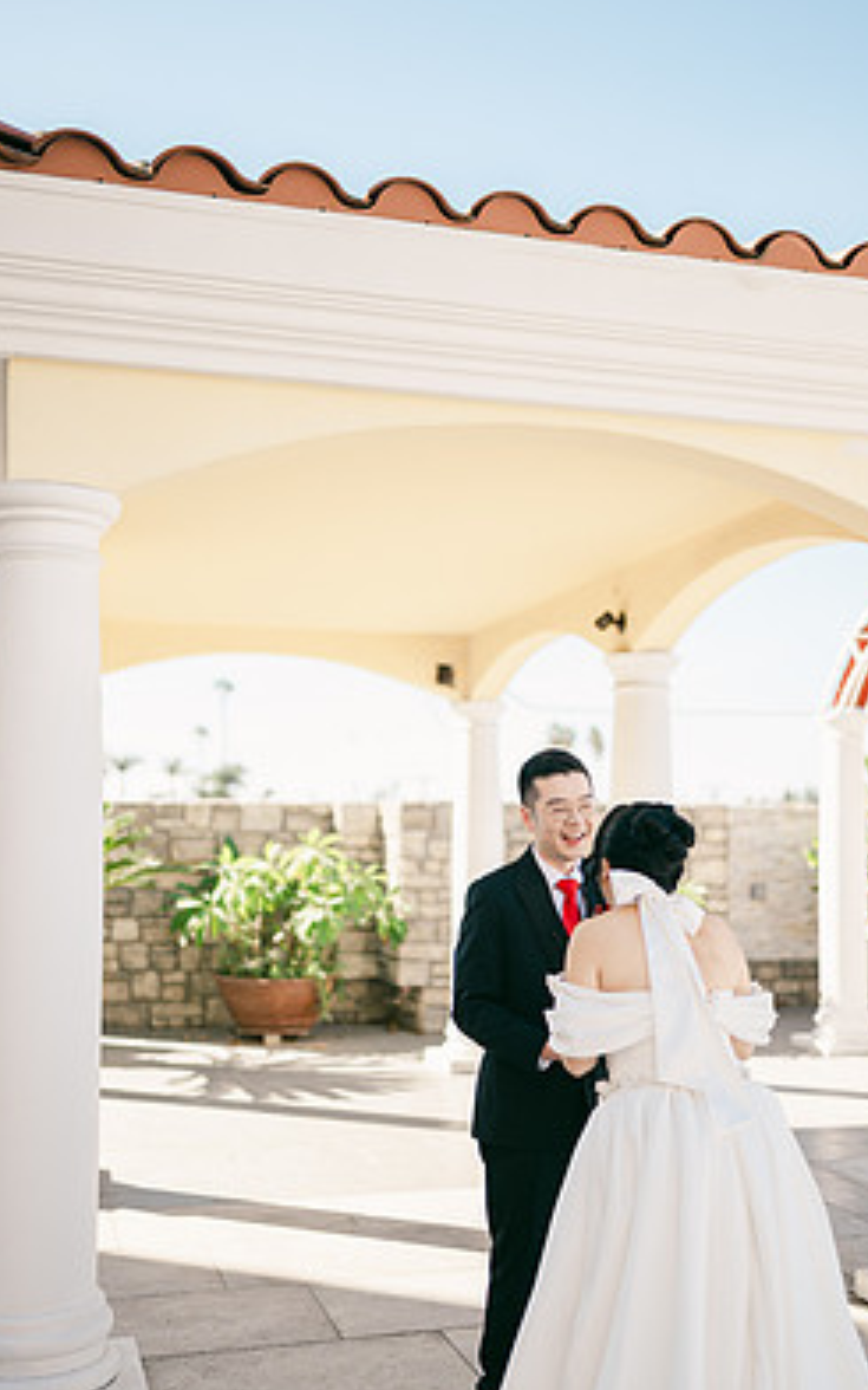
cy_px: 784
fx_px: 1552
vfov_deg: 48.1
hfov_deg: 31.2
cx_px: 489
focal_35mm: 41
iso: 64
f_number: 1.2
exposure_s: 1/1600
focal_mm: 35
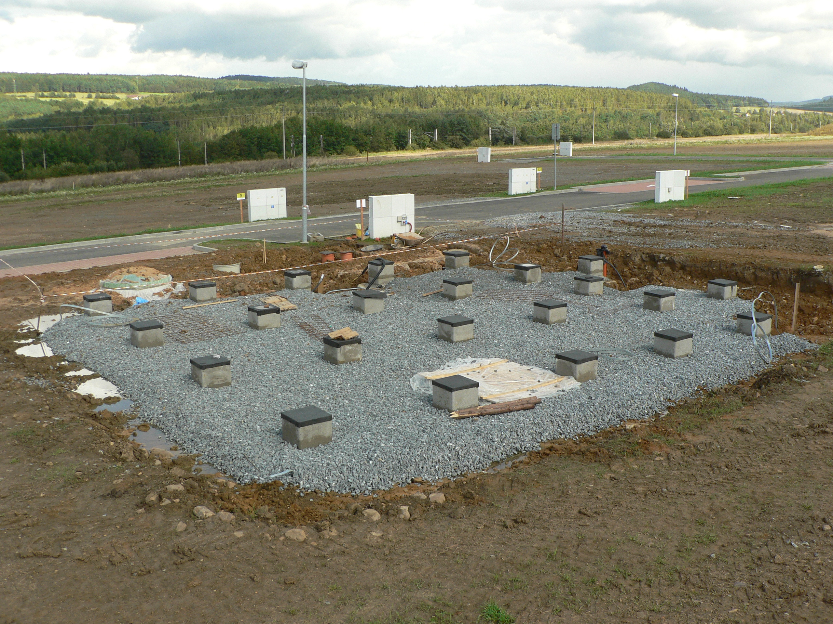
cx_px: 416
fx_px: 866
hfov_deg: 51.4
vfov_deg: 39.7
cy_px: 312
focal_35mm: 36
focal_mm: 6
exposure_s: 1/400
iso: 100
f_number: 4.5
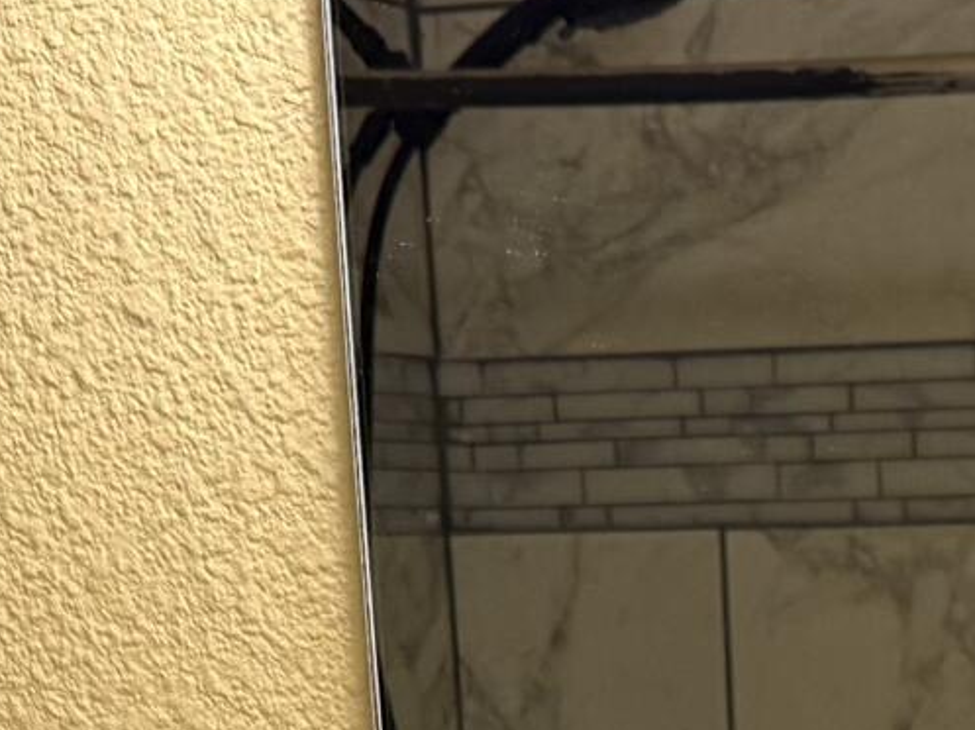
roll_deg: +2.0
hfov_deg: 13.5
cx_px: 873
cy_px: 1943
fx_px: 4081
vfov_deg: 8.9
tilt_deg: -18.3
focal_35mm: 145
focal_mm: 6.76
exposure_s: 1/60
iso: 160
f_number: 1.78
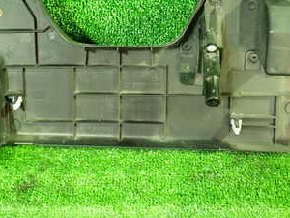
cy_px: 51
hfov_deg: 29.8
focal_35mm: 64
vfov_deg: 22.7
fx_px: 536
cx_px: 77
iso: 800
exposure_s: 1/15
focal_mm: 5.79
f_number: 2.4
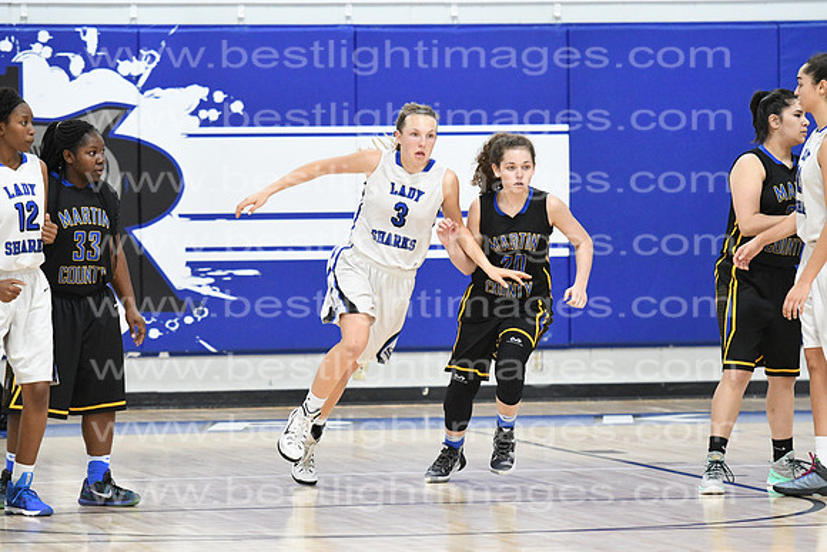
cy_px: 276
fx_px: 5514
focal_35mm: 240
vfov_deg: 5.7
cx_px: 414
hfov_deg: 8.6
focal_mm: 160
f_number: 3.2
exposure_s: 1/640
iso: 5000
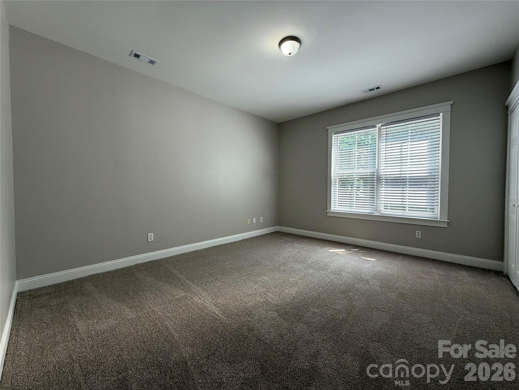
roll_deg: +0.2
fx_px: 210
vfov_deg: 85.7
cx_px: 260
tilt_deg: -1.5
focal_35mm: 14
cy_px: 195
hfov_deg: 102.1
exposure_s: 1/121
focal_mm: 2.22
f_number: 2.2
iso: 160
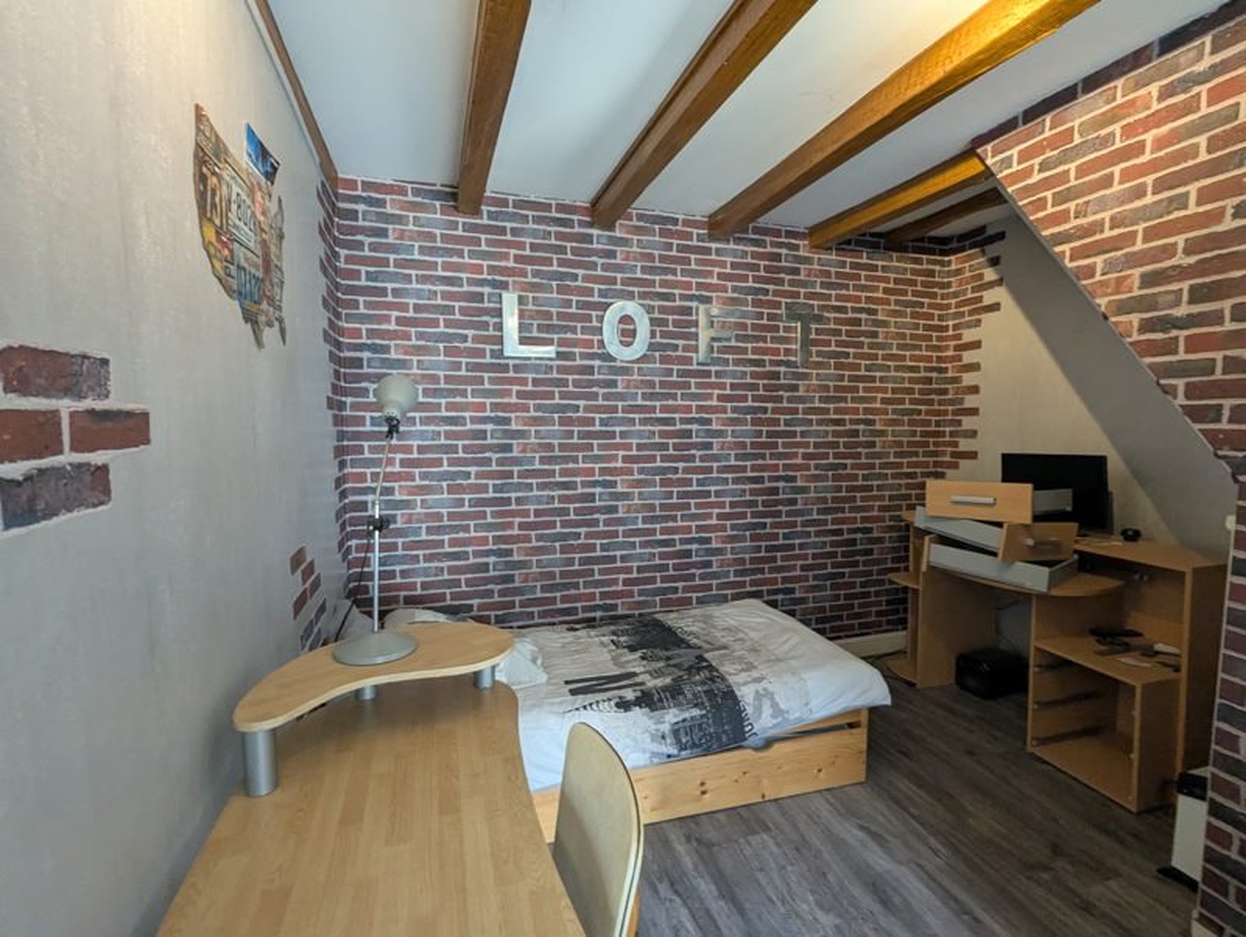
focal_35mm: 16
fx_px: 577
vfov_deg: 78.2
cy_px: 468
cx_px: 623
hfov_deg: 94.4
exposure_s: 1/33.8
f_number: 2.2
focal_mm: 2.35
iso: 374
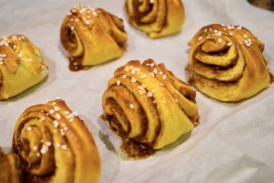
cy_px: 92
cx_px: 137
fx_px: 289
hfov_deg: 50.7
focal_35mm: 38
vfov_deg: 35.1
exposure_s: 1/50
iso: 640
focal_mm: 38
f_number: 4
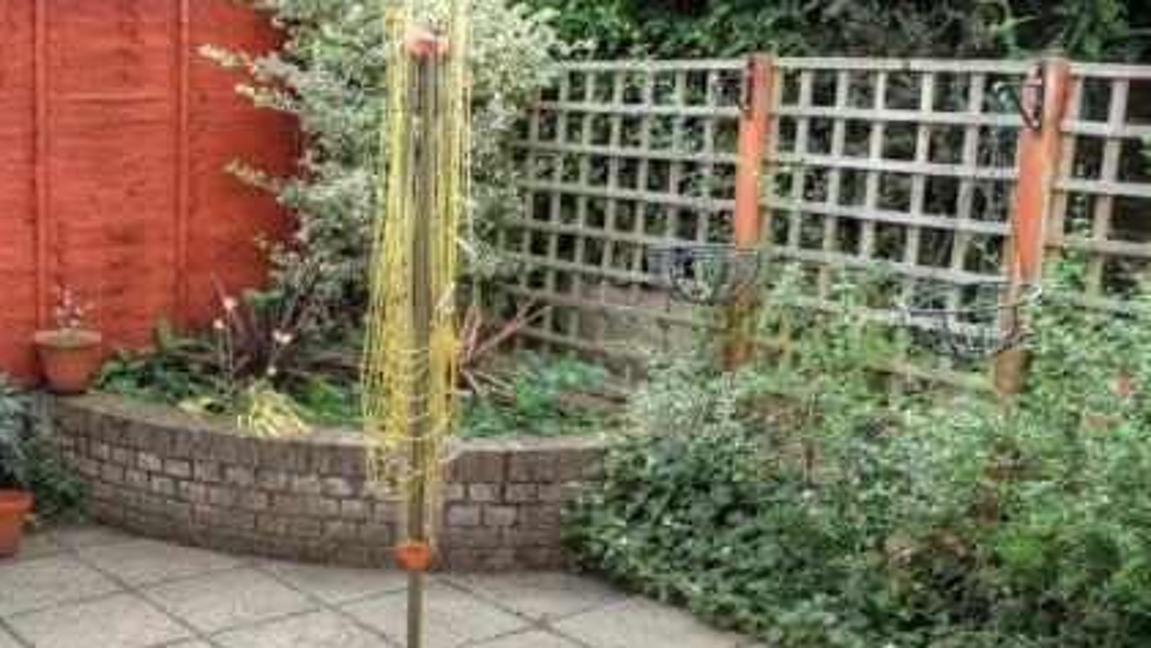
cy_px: 379
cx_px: 319
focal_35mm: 44
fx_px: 1343
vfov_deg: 27.1
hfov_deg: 45.1
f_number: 9
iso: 800
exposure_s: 1/400
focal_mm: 18
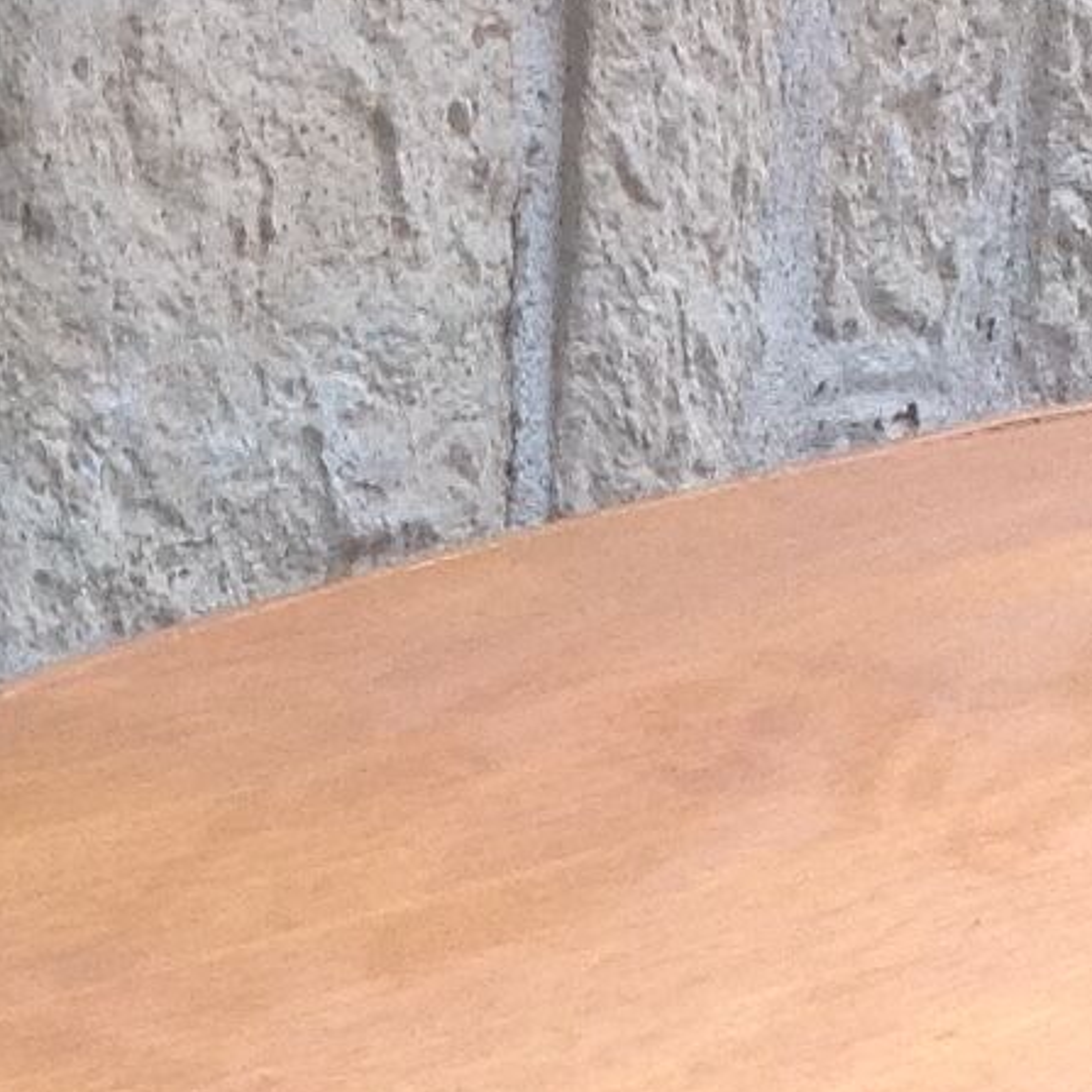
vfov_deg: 8.9
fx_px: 6389
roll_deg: -9.5
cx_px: 1754
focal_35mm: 179
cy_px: 2492
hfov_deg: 9.4
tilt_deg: -24.5
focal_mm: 4.28
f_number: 2.4
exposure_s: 1/120
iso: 100
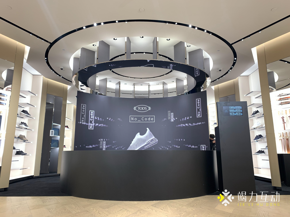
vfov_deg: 53.1
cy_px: 108
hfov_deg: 67.3
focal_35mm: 26
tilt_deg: +12.1
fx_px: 218
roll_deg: -0.4
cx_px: 145
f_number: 1.8
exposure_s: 1/49
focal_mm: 4.25
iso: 100
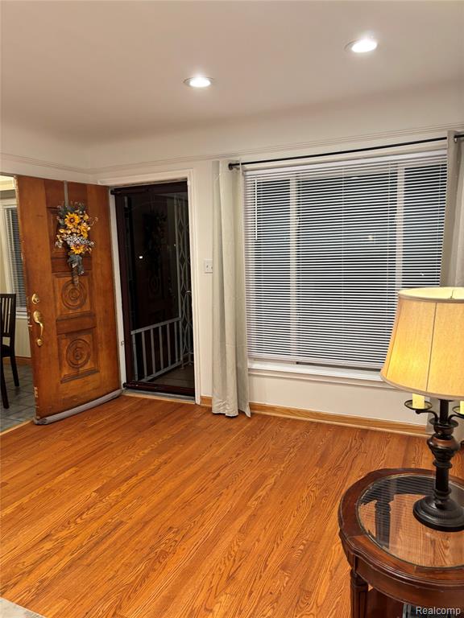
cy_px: 309
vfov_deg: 67.3
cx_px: 232
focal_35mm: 26
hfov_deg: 53.1
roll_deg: +0.8
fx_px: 465
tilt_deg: -9.3
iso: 125
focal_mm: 5.96
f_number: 1.6
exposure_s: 1/60
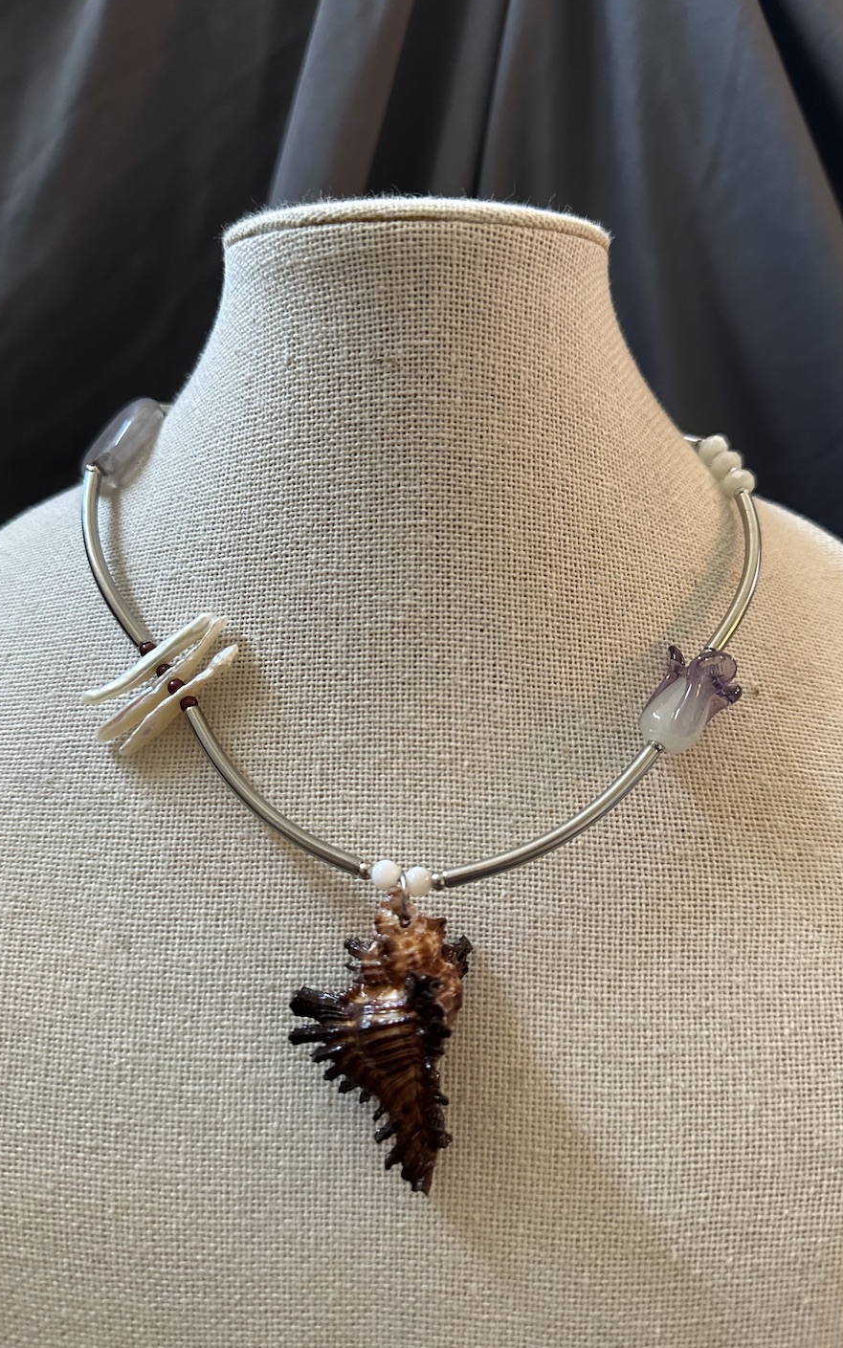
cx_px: 433
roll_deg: -2.1
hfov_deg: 47.6
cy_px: 677
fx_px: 955
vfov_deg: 70.4
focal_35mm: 26
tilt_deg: -10.9
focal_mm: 6.86
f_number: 1.78
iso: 500
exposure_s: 1/50
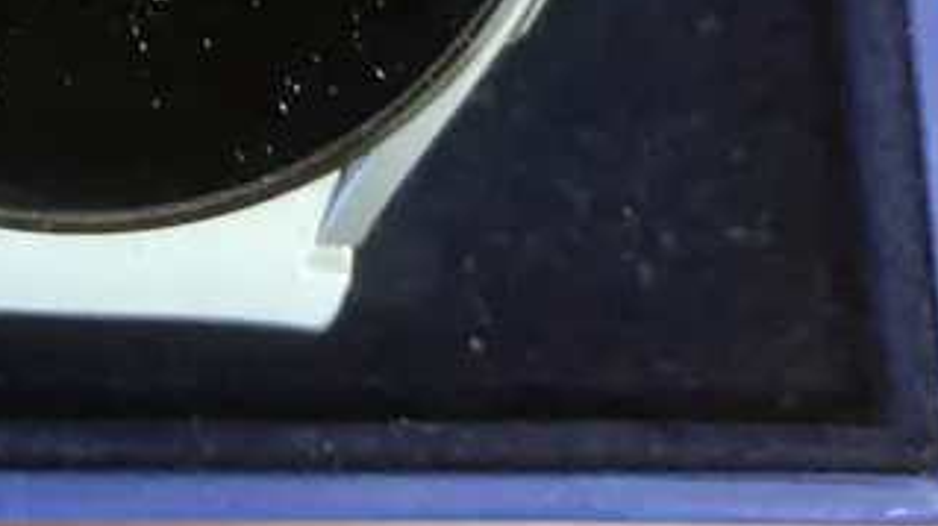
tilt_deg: -69.6
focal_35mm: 98
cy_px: -597
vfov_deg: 11.0
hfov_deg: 21.2
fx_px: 2436
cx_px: 32
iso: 320
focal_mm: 3.99
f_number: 1.8
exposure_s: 1/25
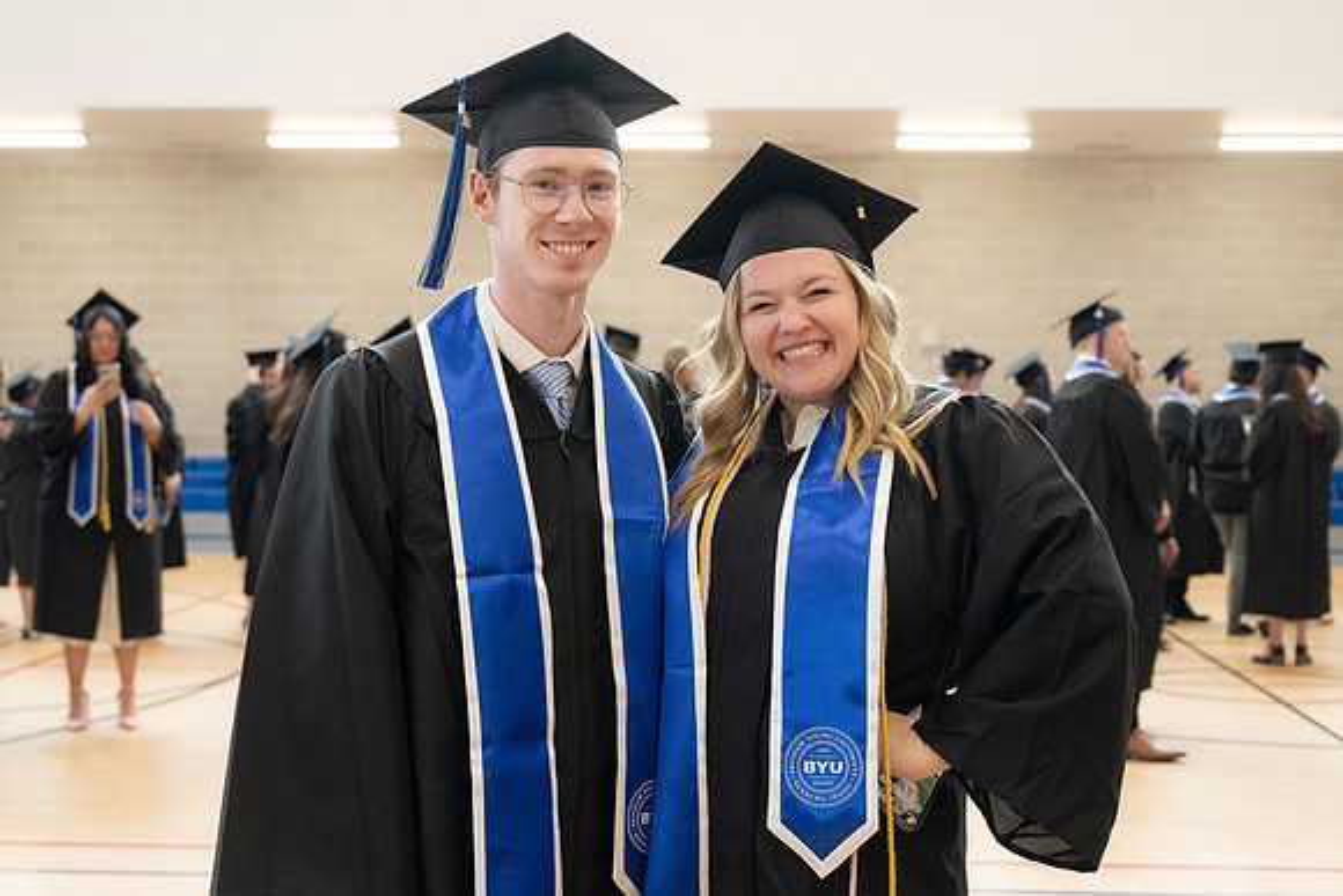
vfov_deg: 25.4
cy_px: 447
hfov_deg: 37.3
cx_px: 672
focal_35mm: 53
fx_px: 1987
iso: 2000
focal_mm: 43
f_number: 4
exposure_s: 1/200
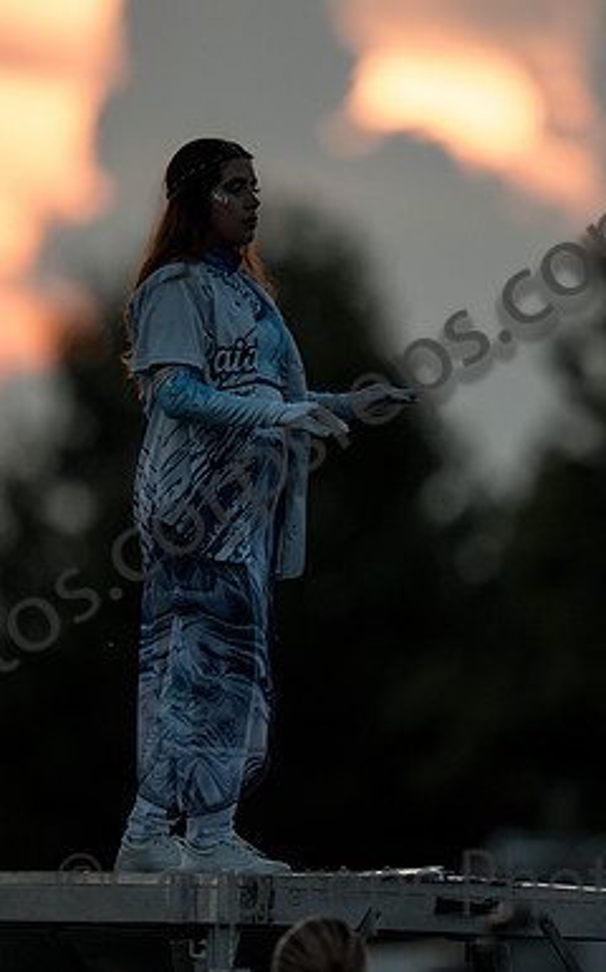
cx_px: 288
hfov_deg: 2.1
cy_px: 486
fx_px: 16282
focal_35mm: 615
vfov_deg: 3.4
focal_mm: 400
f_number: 2.8
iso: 320
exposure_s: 1/1600
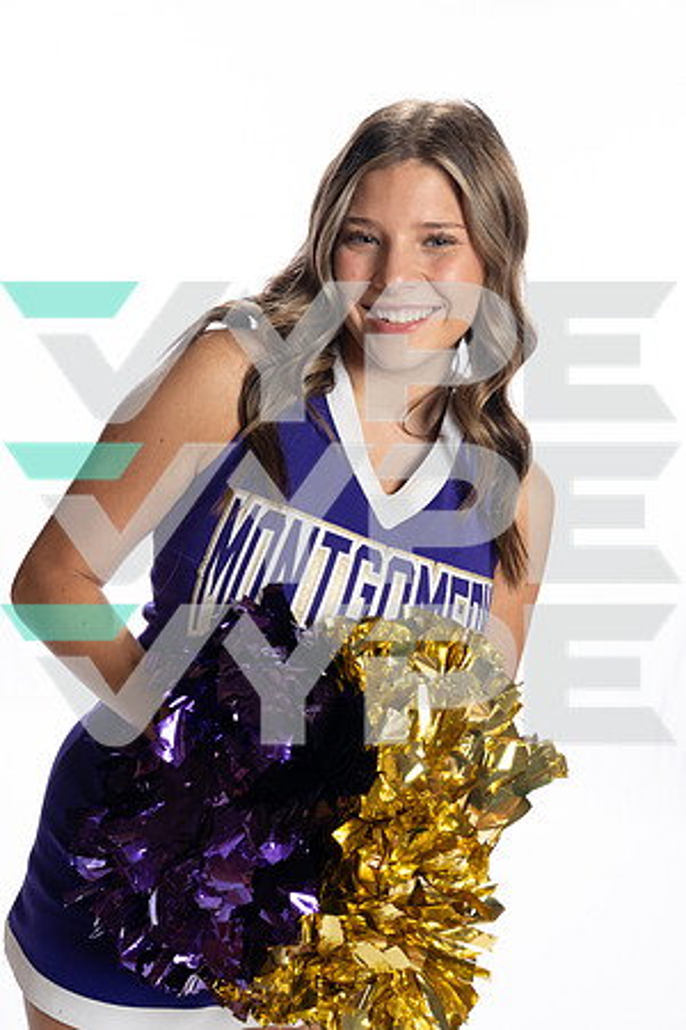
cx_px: 343
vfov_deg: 42.7
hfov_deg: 29.2
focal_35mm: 46
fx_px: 1315
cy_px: 515
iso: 800
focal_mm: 46
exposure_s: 1/250
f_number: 8
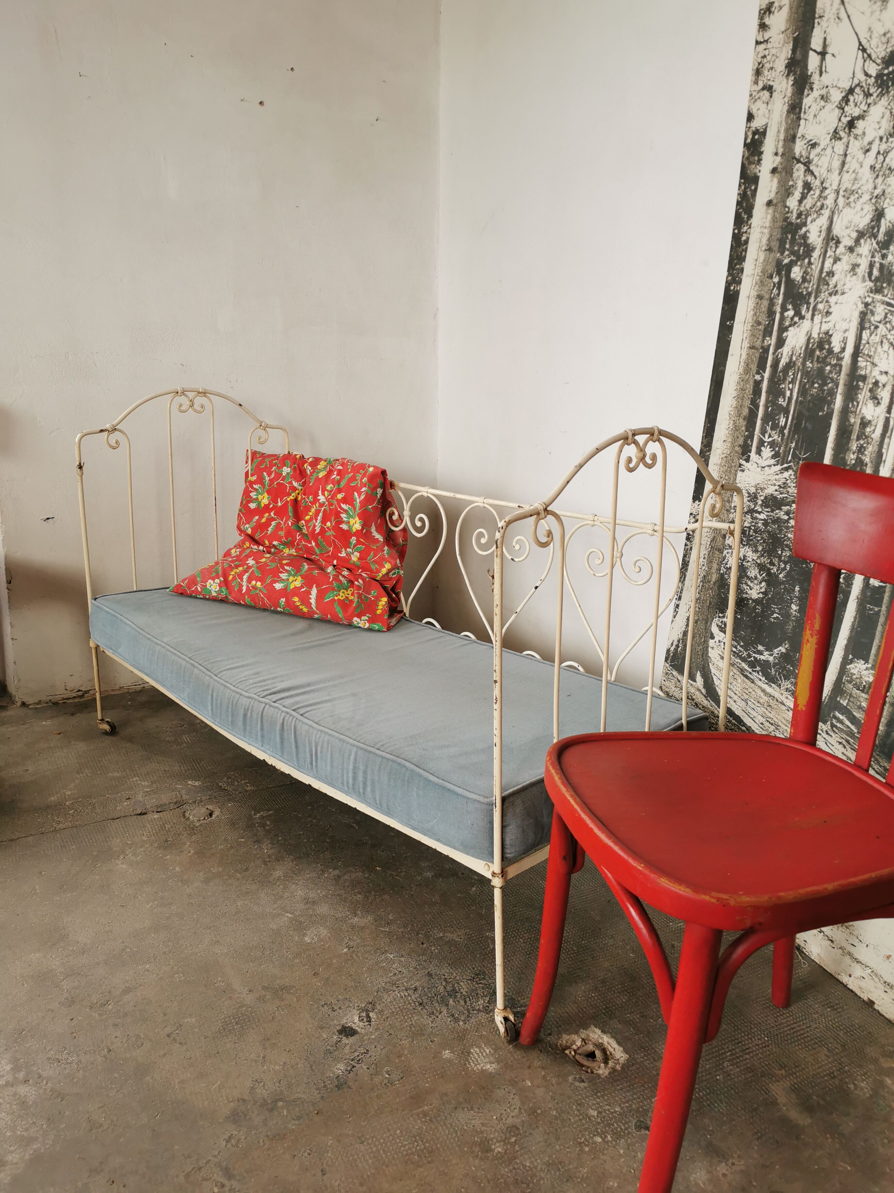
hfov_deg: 51.4
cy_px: 596
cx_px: 447
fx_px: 930
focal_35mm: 27
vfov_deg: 65.3
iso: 100
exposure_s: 1/100
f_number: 1.6
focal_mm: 5.56
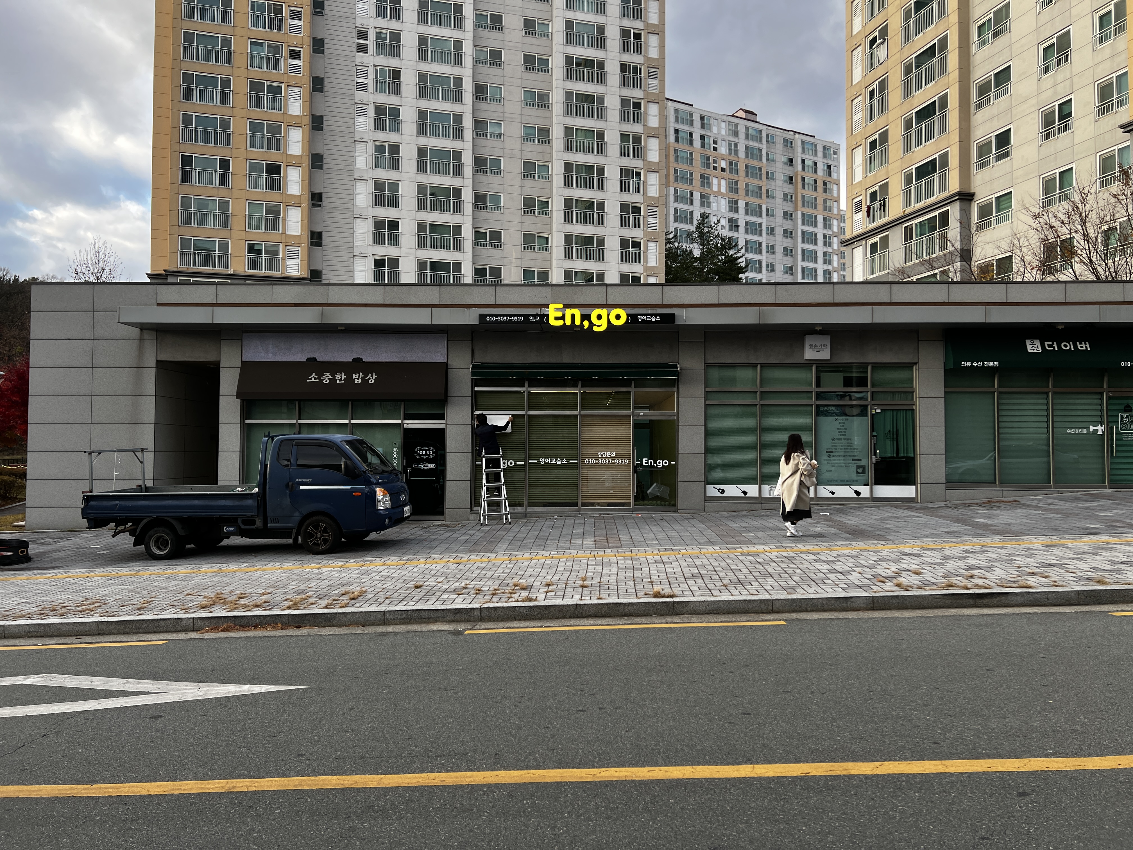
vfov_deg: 53.1
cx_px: 566
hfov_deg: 67.3
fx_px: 851
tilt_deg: +1.0
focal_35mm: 26
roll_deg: -0.6
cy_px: 425
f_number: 1.5
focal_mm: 5.7
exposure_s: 1/310
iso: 50
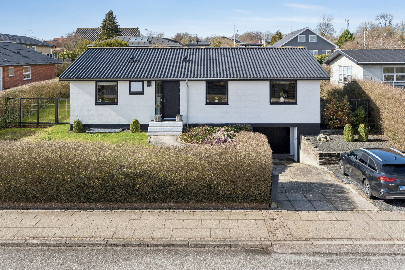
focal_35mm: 30
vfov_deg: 43.6
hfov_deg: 61.9
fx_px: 337
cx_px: 202
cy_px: 135
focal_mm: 20
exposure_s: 1/1000
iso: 400
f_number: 8
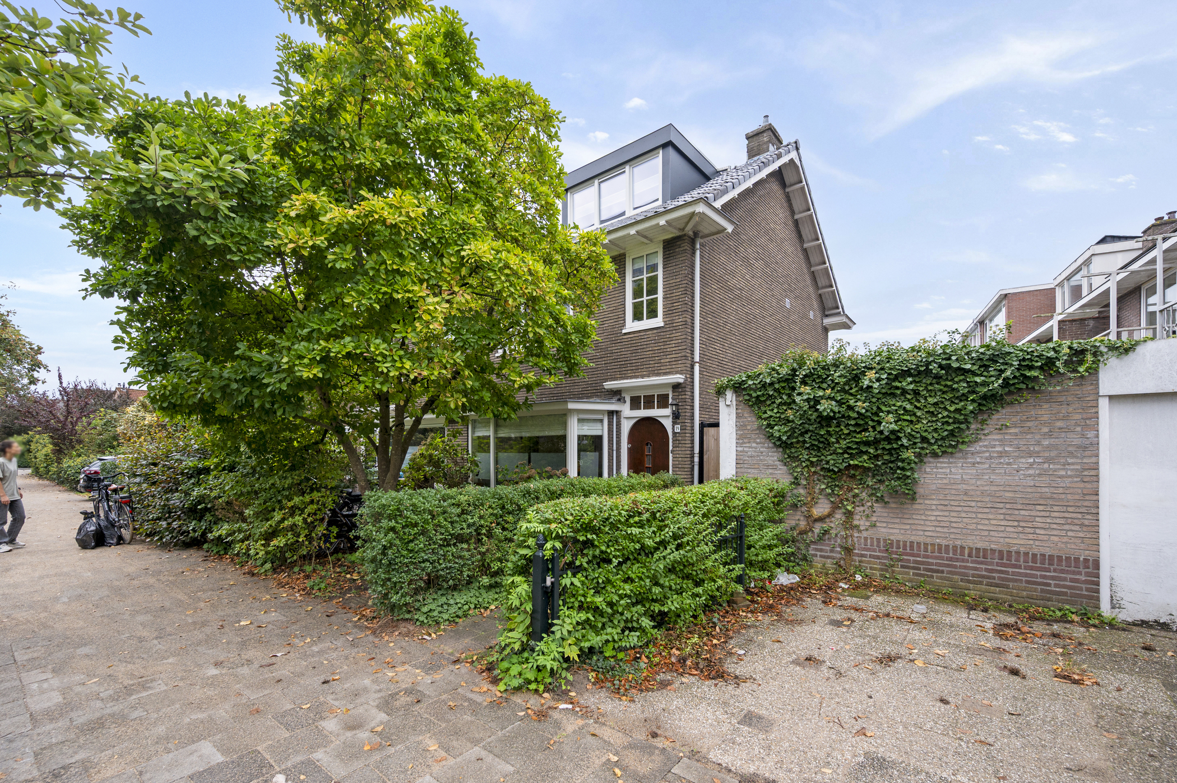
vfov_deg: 81.1
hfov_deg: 104.3
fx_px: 457
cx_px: 588
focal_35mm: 14
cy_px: 392
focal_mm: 14
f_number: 6.3
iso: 400
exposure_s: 1/320
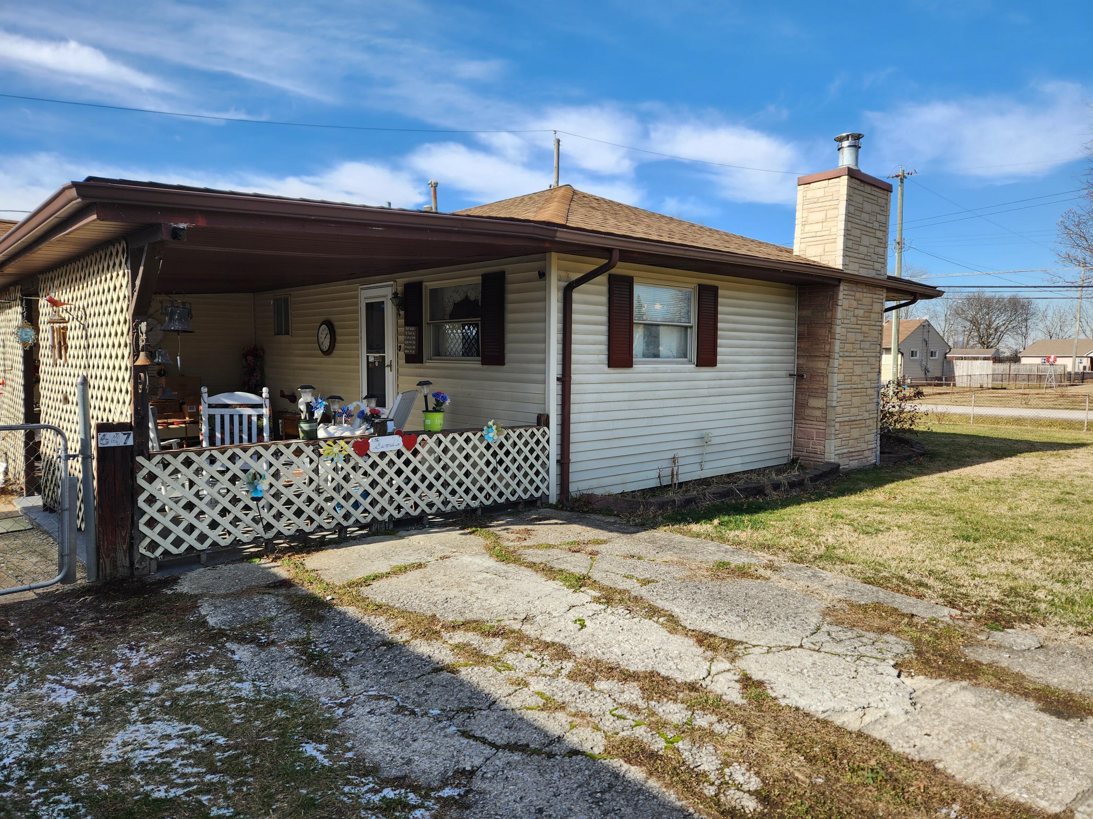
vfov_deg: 58.9
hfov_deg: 73.9
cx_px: 546
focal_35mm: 23
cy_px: 410
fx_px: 726
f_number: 1.8
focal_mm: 5.4
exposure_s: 1/942
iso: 20
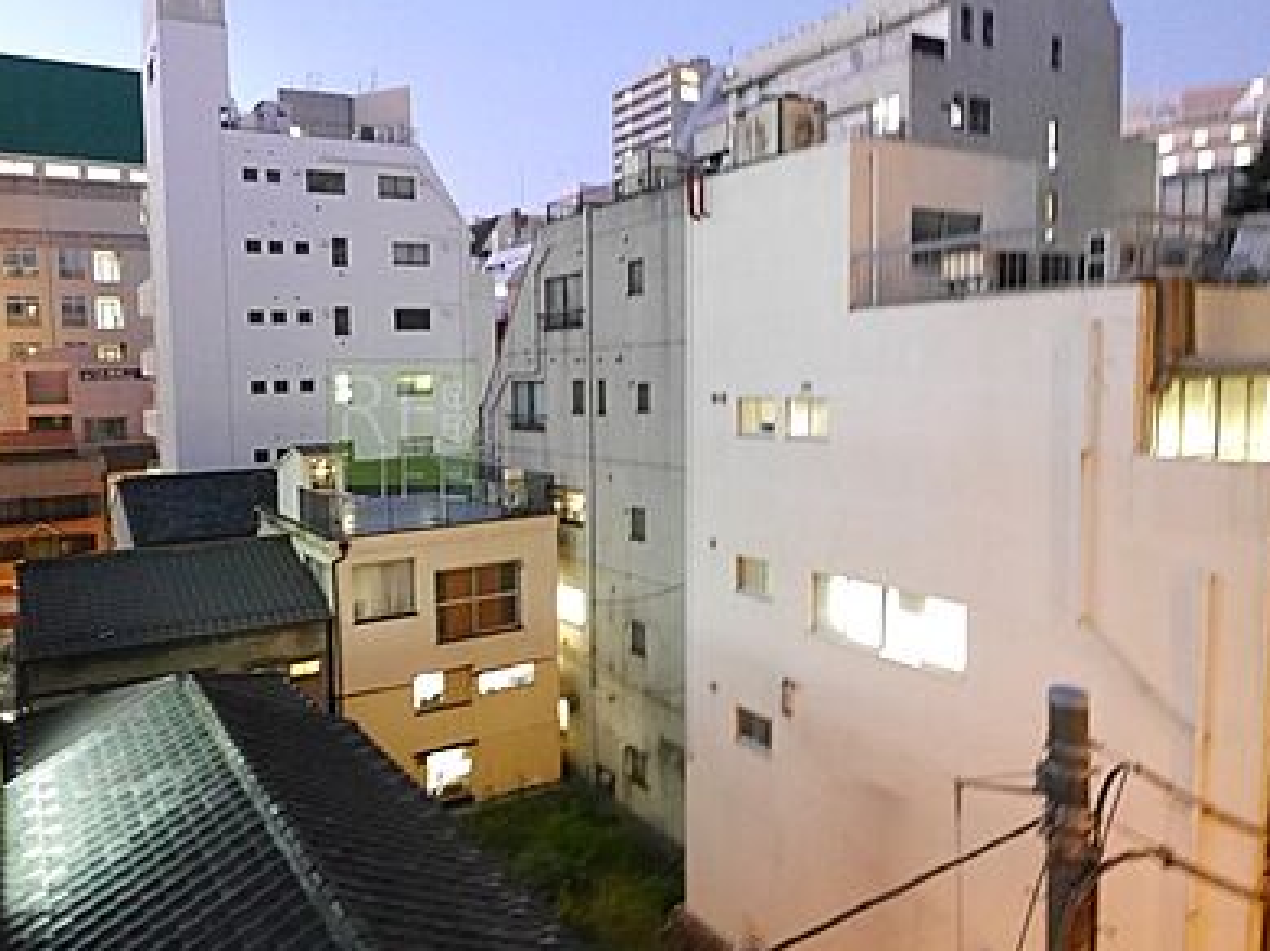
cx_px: 404
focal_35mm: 23
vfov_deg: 58.7
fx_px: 843
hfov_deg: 71.4
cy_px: 436
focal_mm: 7
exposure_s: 1/5
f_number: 4
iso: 3200
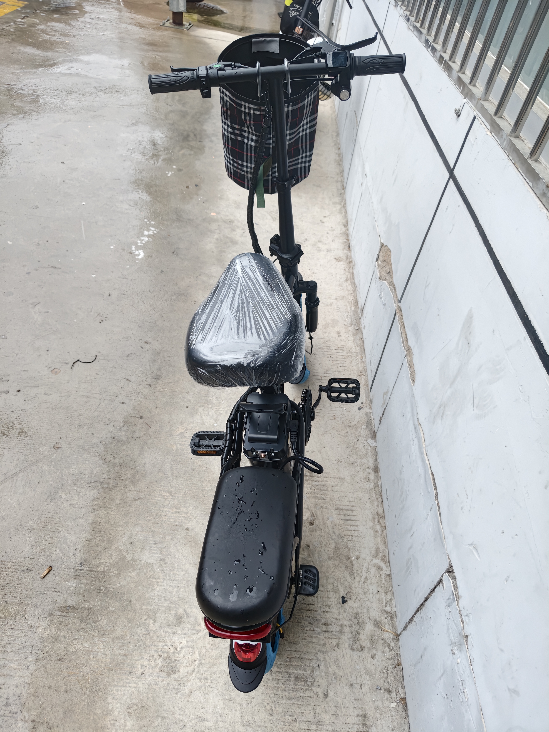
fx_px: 486
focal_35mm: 23
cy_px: 366
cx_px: 274
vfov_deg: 73.9
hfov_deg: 58.9
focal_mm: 5.56
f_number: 1.88
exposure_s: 1/100
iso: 817
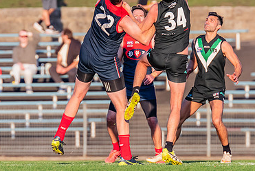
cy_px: 26
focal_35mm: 1151
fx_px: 8159
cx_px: 134
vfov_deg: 1.2
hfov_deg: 1.8
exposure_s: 1/1600
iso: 800
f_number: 5.6
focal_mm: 420
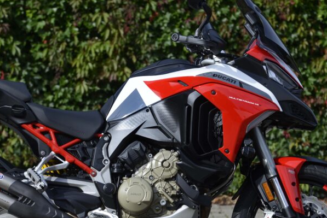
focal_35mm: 318
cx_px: 140
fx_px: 2891
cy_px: 156
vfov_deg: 4.3
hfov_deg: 6.5
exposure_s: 1/400
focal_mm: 190
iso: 200
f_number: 6.3
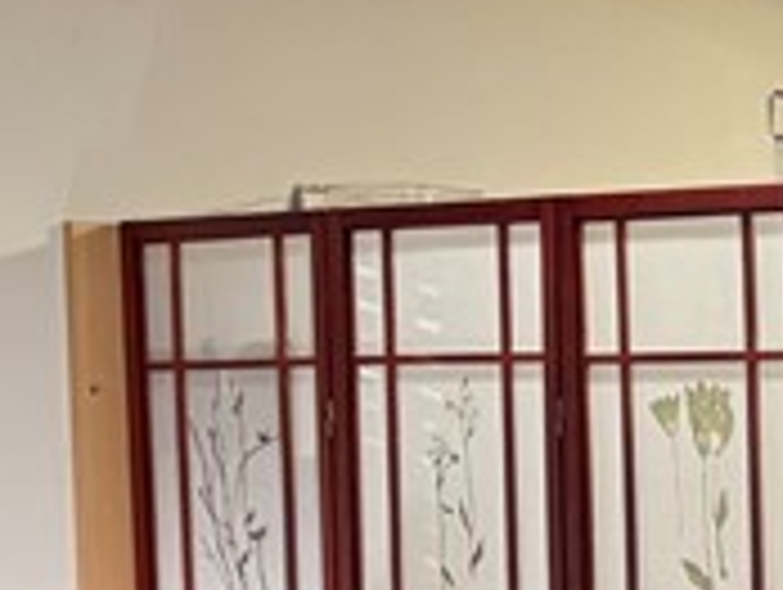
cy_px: 658
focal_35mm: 153
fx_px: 3466
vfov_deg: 9.6
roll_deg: -0.4
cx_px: 1476
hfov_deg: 11.8
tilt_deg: -3.3
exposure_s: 1/60
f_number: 1.6
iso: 200
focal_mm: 5.96
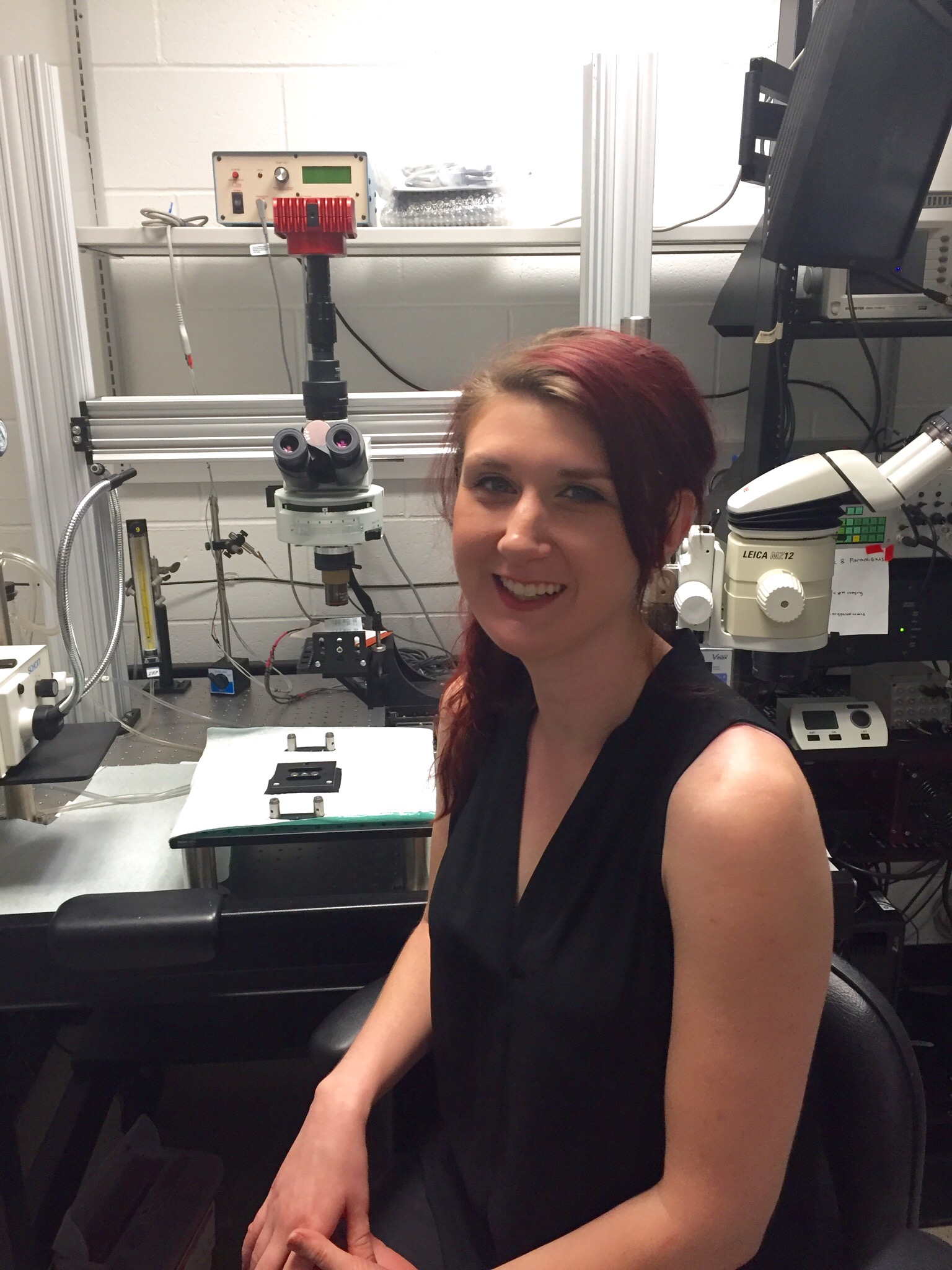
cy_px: 635
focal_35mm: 29
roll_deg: +1.1
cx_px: 476
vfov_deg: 61.7
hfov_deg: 48.2
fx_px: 1063
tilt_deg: -15.2
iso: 125
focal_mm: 4.15
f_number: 2.2
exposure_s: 1/30
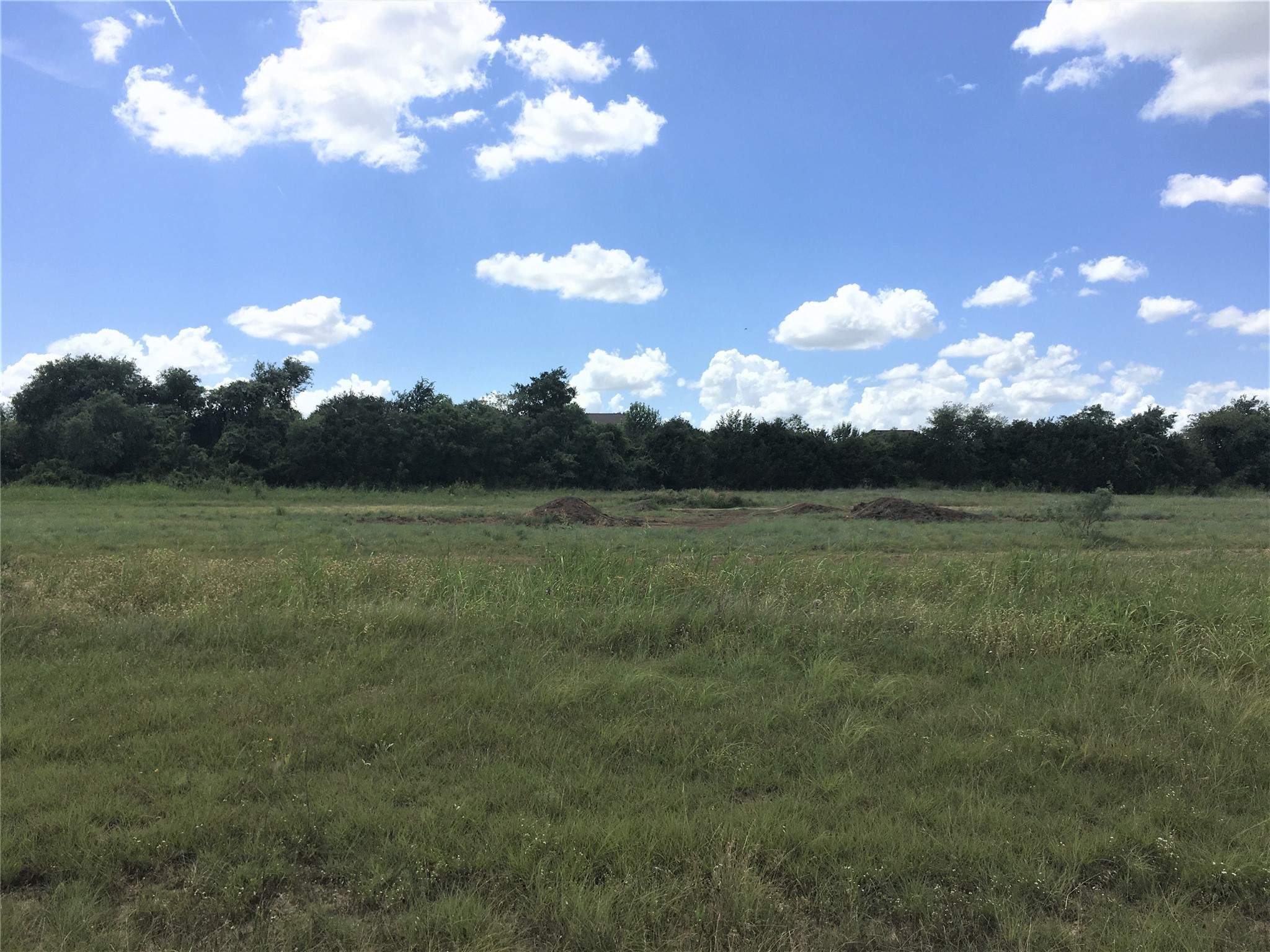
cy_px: 476
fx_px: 1064
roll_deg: +0.7
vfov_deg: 48.2
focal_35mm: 29
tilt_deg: -0.9
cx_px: 635
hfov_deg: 61.7
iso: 25
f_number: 2.2
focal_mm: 4.15
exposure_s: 1/2331
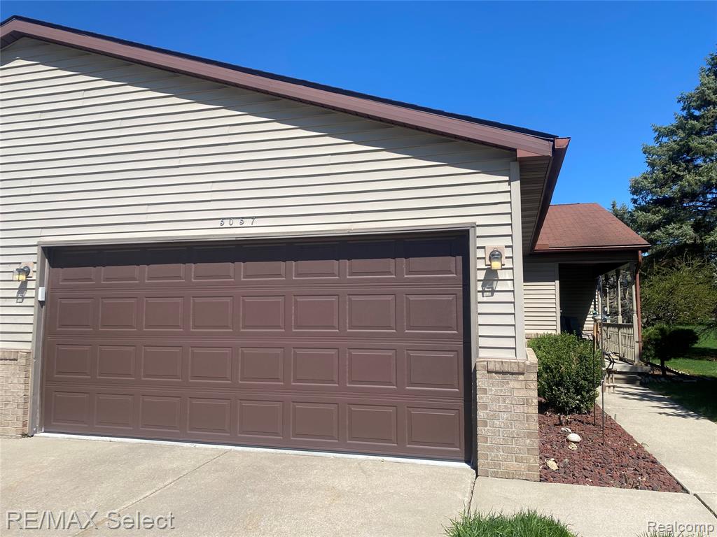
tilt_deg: +5.8
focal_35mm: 26
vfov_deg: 53.1
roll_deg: -0.7
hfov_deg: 67.3
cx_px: 358
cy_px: 268
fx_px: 539
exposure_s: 1/2817
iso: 32
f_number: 1.8
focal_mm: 4.25
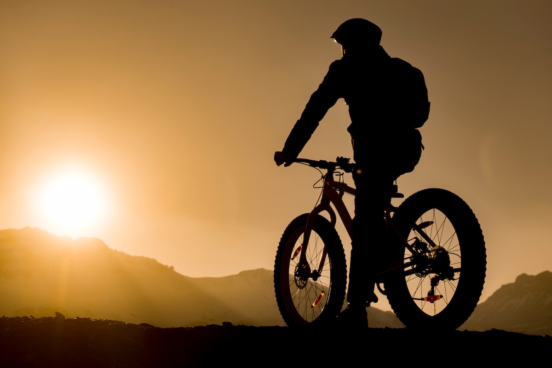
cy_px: 184
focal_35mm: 70
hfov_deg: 28.8
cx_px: 276
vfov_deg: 19.5
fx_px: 1074
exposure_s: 1/640
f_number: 7.1
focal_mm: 70
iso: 50
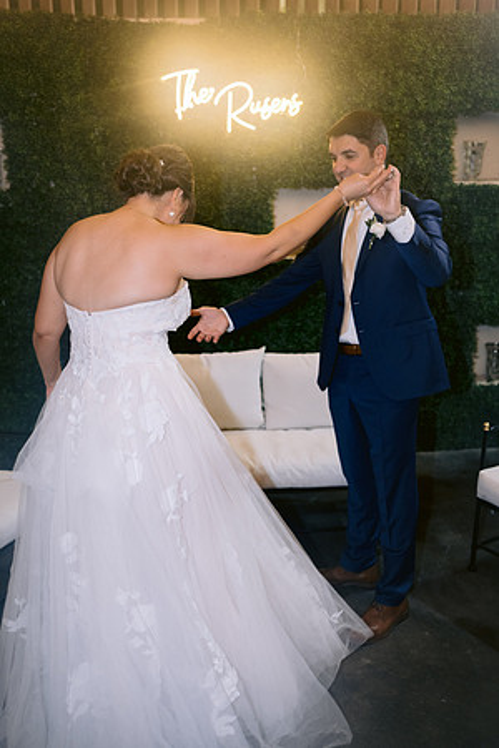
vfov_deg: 54.4
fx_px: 728
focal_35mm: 35
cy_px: 374
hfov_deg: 37.9
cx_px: 250
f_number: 2.2
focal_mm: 35
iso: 800
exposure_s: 1/125
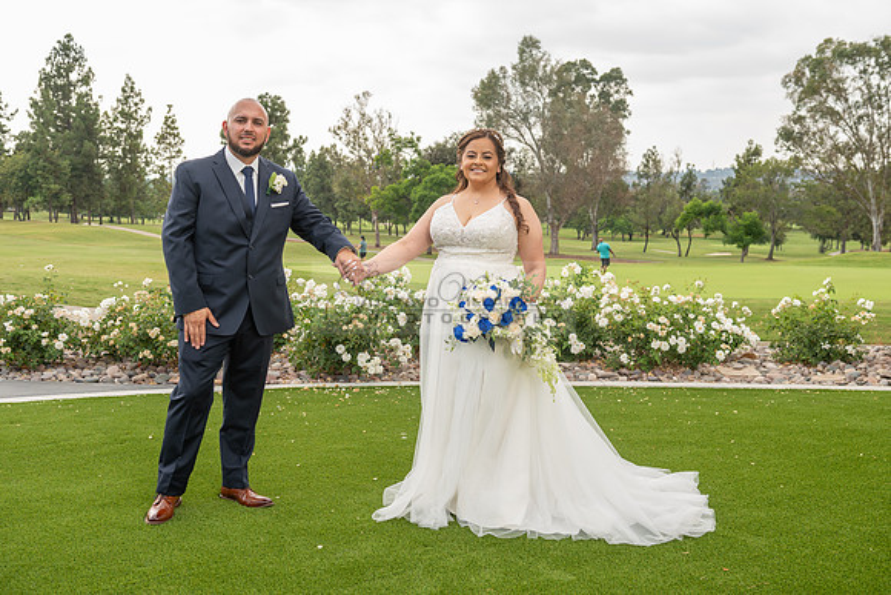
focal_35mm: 38
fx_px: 941
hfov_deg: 50.7
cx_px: 446
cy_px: 298
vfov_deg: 35.1
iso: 200
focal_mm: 38
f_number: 5.6
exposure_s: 1/250
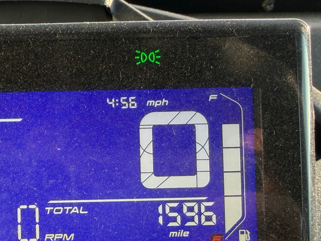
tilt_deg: -21.7
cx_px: 50
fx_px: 473
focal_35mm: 51
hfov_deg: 35.8
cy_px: 168
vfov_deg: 28.3
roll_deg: +0.2
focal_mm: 2.22
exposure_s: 1/100
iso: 64
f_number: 2.2
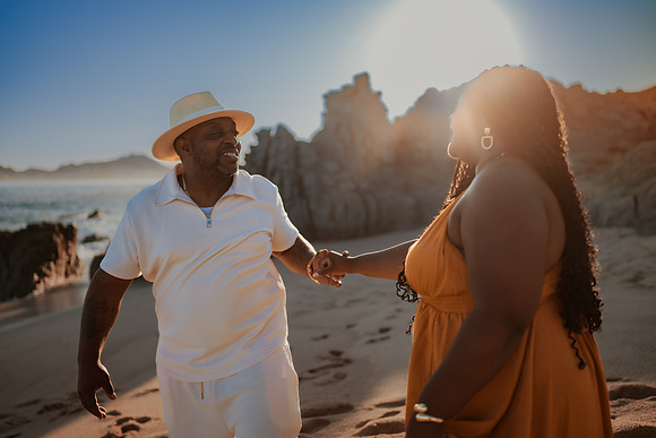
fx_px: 638
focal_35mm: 35
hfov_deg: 54.4
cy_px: 219
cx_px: 328
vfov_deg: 37.9
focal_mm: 35
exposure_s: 1/4000
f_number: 1.8
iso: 100
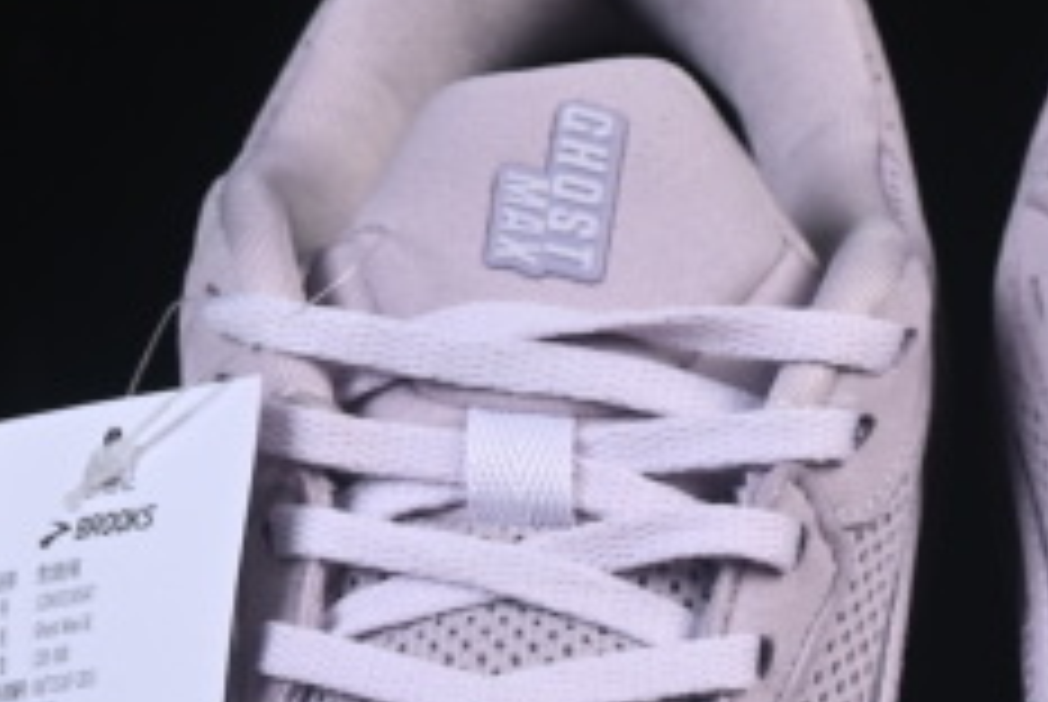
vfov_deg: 5.3
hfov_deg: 8.0
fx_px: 7491
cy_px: 889
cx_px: 918
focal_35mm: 257
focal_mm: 50
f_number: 8
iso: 160
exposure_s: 1/80
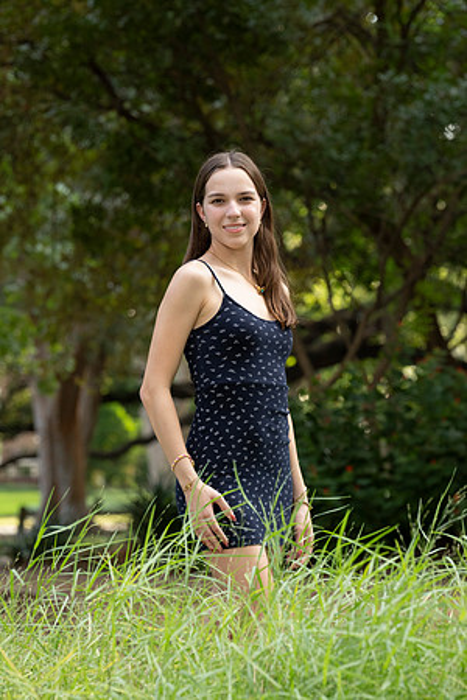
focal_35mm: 200
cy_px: 350
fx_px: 3891
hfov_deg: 6.9
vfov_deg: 10.3
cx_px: 234
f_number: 8
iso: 1250
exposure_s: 1/200
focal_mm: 200
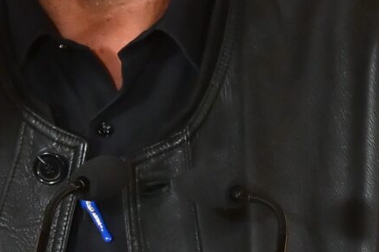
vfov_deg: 1.1
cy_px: 232
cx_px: 90
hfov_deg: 1.6
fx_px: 13602
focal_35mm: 1293
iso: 3600
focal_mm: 220
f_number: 5.6
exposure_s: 1/250
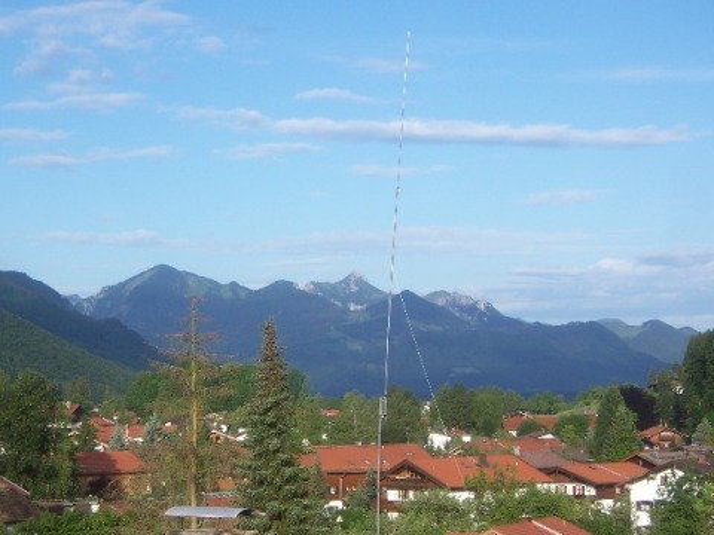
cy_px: 268
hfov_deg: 19.6
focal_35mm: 100
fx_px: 2063
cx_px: 357
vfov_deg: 14.8
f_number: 4.9
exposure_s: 1/350
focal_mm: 16.6
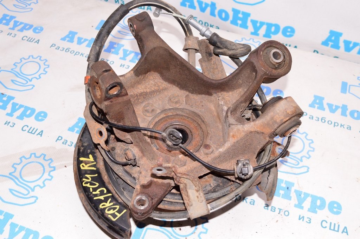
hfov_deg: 48.0
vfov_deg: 33.0
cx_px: 180
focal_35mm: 40
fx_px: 405
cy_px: 120
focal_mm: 27
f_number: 8
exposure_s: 1/80
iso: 1600
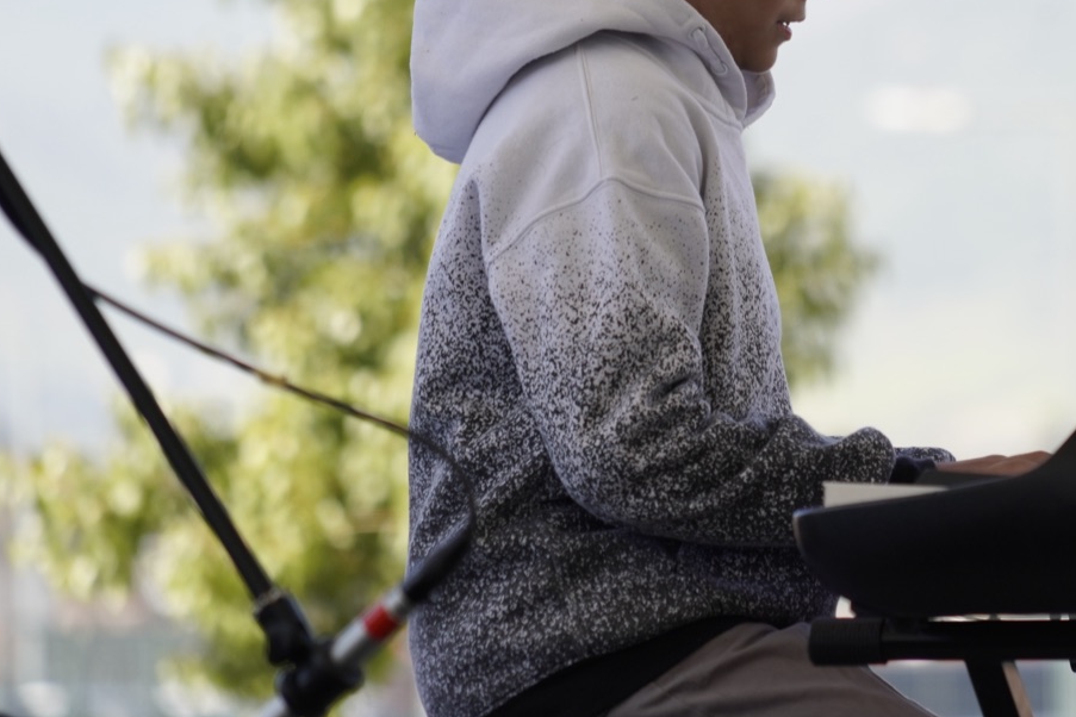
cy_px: 180
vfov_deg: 3.2
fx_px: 12702
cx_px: 773
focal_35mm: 425
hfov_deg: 4.8
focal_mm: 240
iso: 500
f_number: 6.3
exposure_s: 1/640
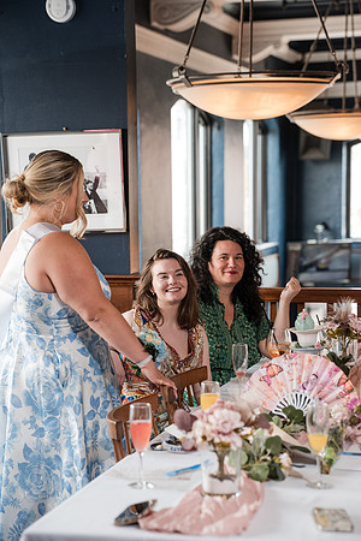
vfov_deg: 24.2
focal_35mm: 84
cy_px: 270
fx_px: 1263
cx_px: 180
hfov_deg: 16.3
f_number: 4
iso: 1000
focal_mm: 84
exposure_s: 1/250
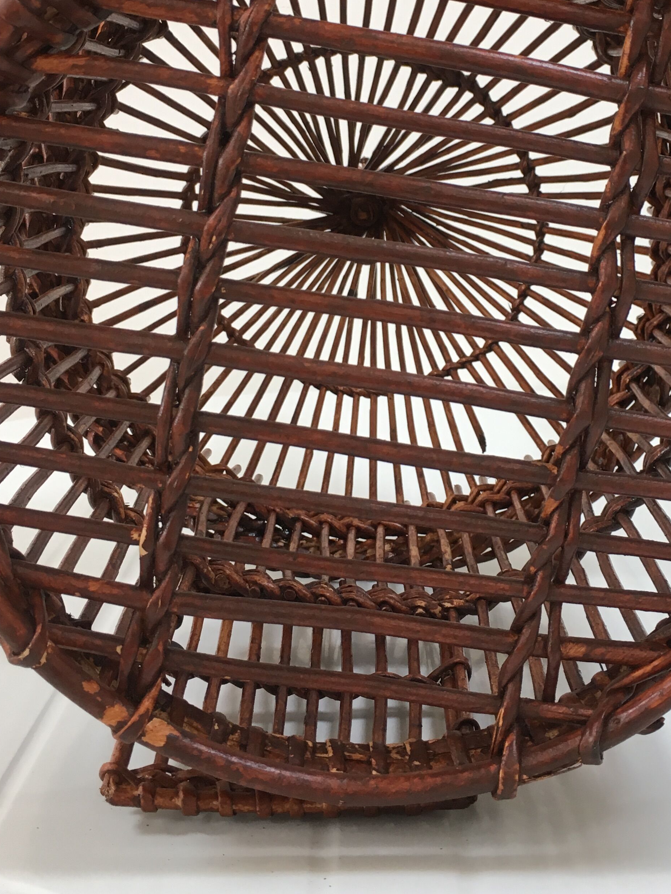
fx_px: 1215
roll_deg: +0.0
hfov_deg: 30.8
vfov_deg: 40.0
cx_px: 412
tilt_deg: -5.8
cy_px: 314
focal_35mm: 47
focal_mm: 4.15
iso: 40
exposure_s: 1/33
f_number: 2.2
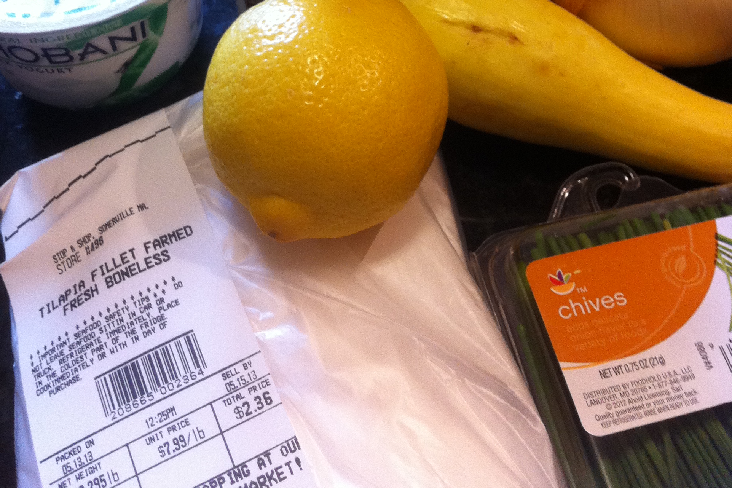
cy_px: 29
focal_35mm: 49
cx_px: 367
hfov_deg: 40.3
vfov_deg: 26.4
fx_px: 996
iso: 200
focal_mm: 3.85
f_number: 2.8
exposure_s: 1/17
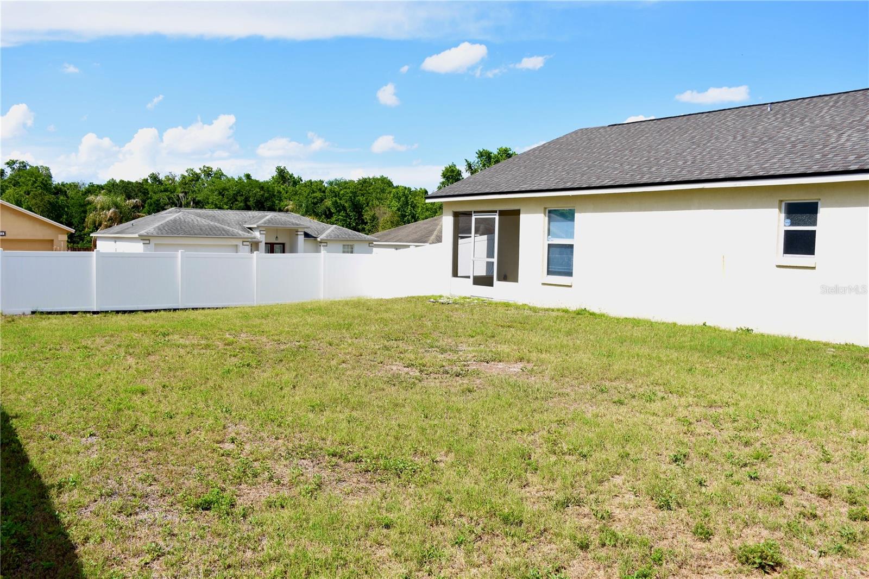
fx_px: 724
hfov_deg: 61.9
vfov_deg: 43.6
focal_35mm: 30
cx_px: 434
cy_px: 290
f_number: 7.1
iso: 100
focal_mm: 20
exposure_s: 1/200
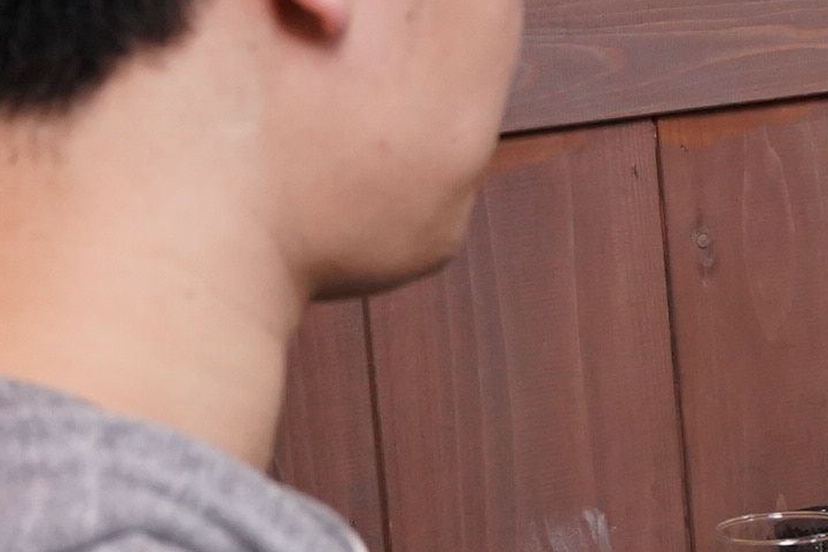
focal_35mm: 169
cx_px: 1607
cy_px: 195
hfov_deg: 11.1
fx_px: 3886
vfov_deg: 8.1
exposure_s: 1/100
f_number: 4.5
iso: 2500
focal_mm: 31
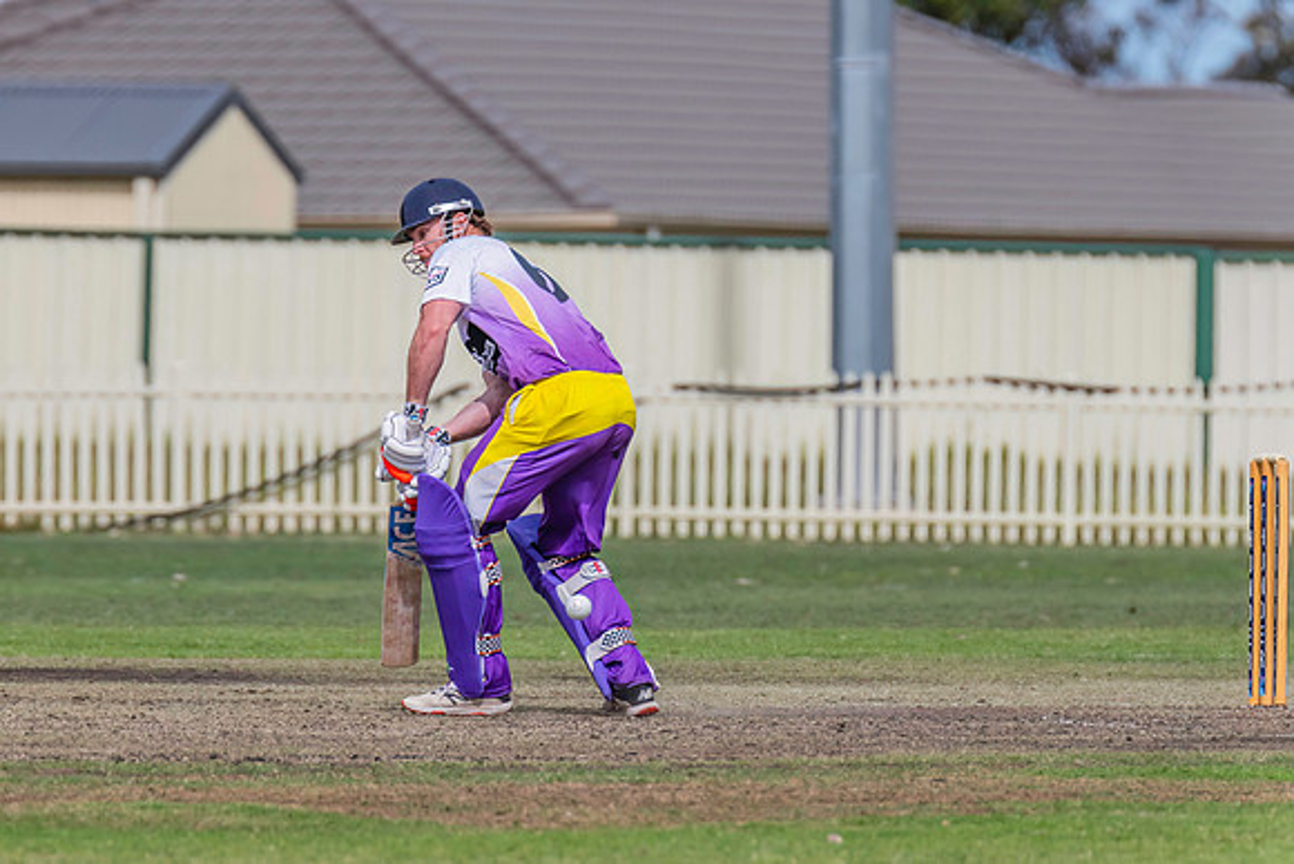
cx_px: 575
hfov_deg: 3.4
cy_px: 437
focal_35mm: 613
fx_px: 22039
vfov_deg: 2.2
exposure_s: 1/2500
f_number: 8
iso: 800
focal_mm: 550
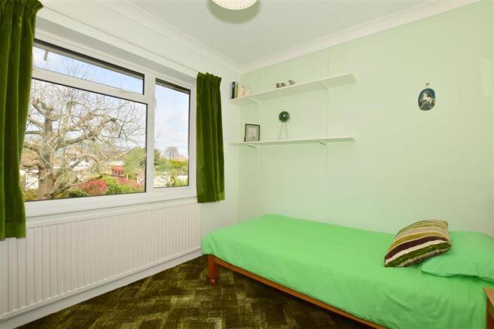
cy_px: 164
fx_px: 206
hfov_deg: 100.4
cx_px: 247
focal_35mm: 15
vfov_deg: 77.3
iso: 400
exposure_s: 1/200
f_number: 20
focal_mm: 10
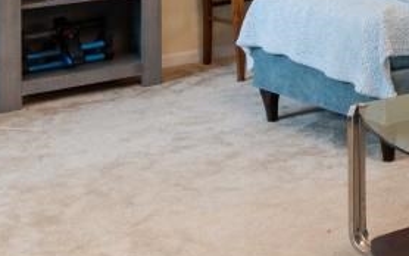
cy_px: -202
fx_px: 1059
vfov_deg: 12.6
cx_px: 636
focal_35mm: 95
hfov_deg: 18.9
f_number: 4.8
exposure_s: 1/1.25
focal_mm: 11
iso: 100
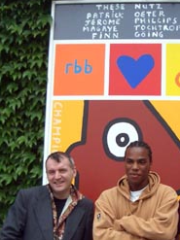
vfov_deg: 24.9
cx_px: 122
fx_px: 541
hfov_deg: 18.8
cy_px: 155
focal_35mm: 78
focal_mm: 5.8
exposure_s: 1/640
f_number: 2.6
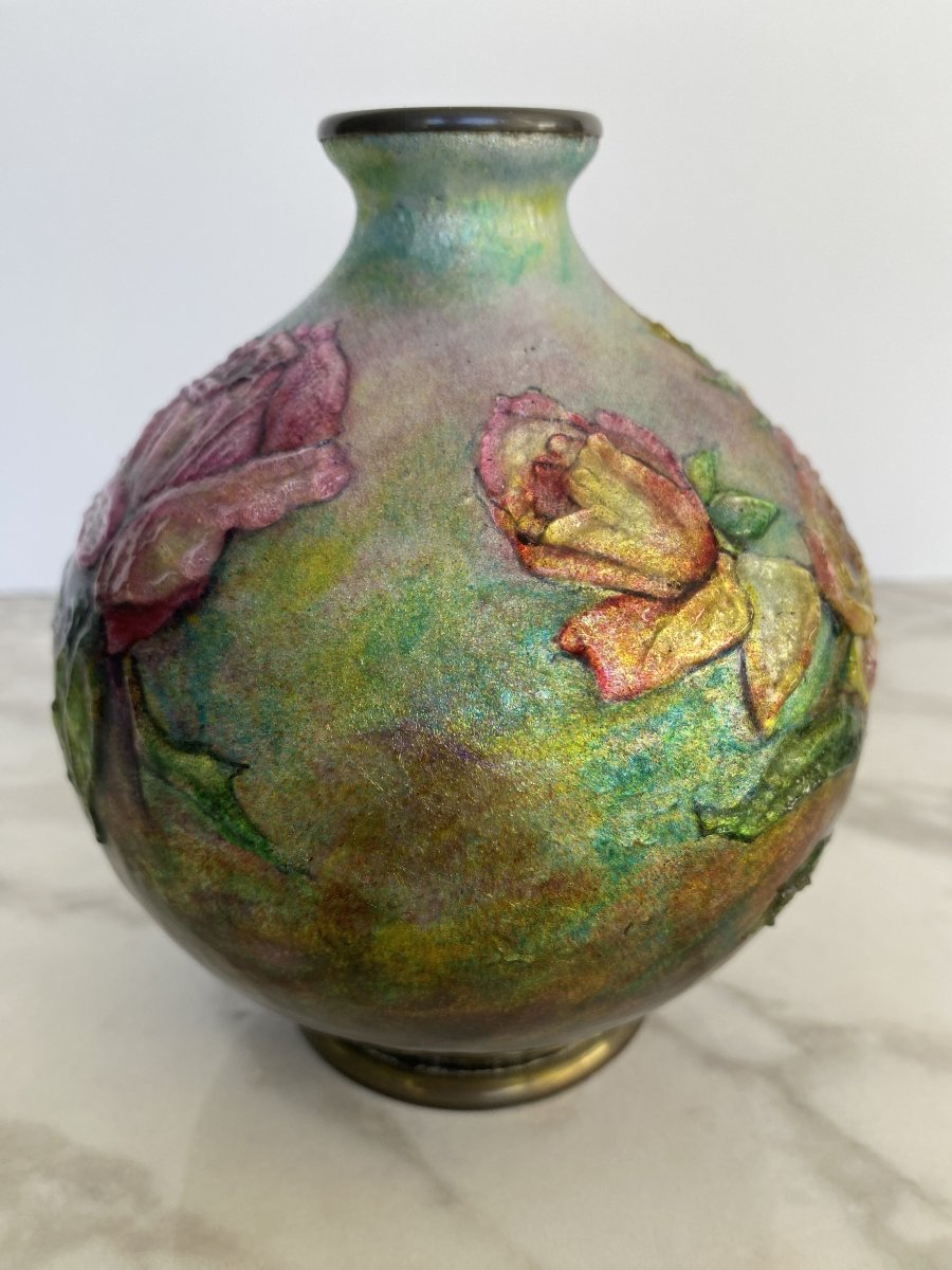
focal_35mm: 25
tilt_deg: -23.5
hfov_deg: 54.9
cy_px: 635
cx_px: 476
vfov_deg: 69.4
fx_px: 917
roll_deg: +0.2
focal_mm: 4.25
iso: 50
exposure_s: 1/121
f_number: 1.8
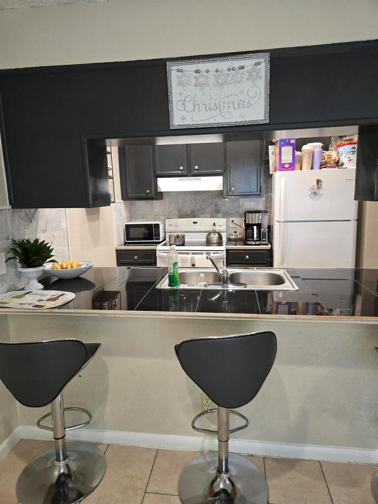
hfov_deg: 58.9
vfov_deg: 73.9
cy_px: 252
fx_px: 335
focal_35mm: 23
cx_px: 189
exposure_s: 1/30
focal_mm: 5.4
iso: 100
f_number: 1.8
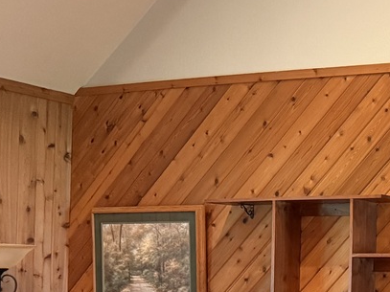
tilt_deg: +1.9
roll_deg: -0.6
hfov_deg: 19.7
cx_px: 599
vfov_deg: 17.0
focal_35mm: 85
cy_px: 284
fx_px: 957
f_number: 1.78
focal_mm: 6.76
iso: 800
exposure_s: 1/40
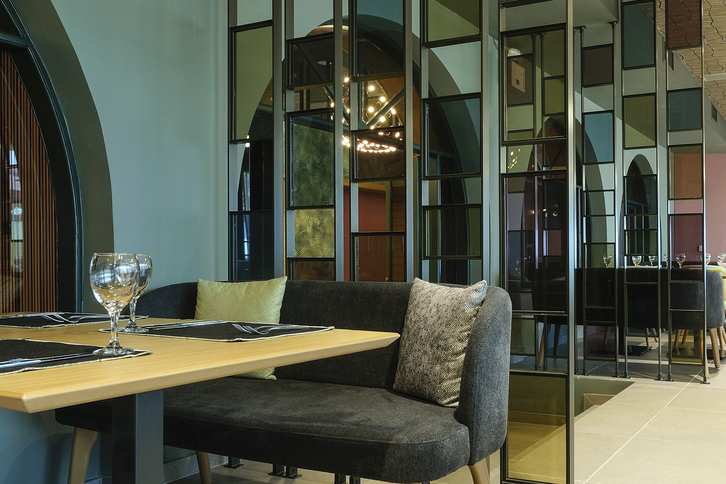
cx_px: 462
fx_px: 686
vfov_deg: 38.9
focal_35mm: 34
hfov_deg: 55.0
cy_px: 242
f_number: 9
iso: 200
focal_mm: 14
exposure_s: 1/1.3
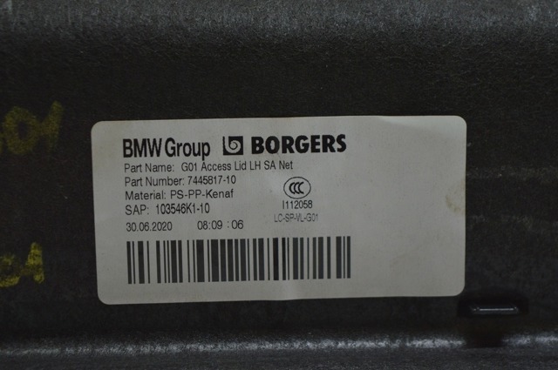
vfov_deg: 16.5
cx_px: 279
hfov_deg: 24.6
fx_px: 1277
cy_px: 185
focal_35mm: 82
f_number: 5.6
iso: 400
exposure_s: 1/40
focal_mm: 55
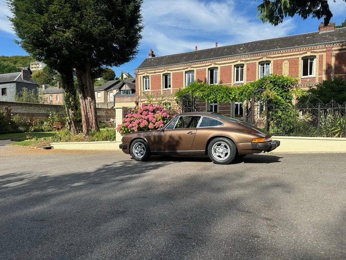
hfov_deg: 71.6
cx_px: 173
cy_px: 130
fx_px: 240
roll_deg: -0.2
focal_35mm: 24
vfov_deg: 56.8
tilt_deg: -3.8
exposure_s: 1/3861
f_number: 1.78
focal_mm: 6.86
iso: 80
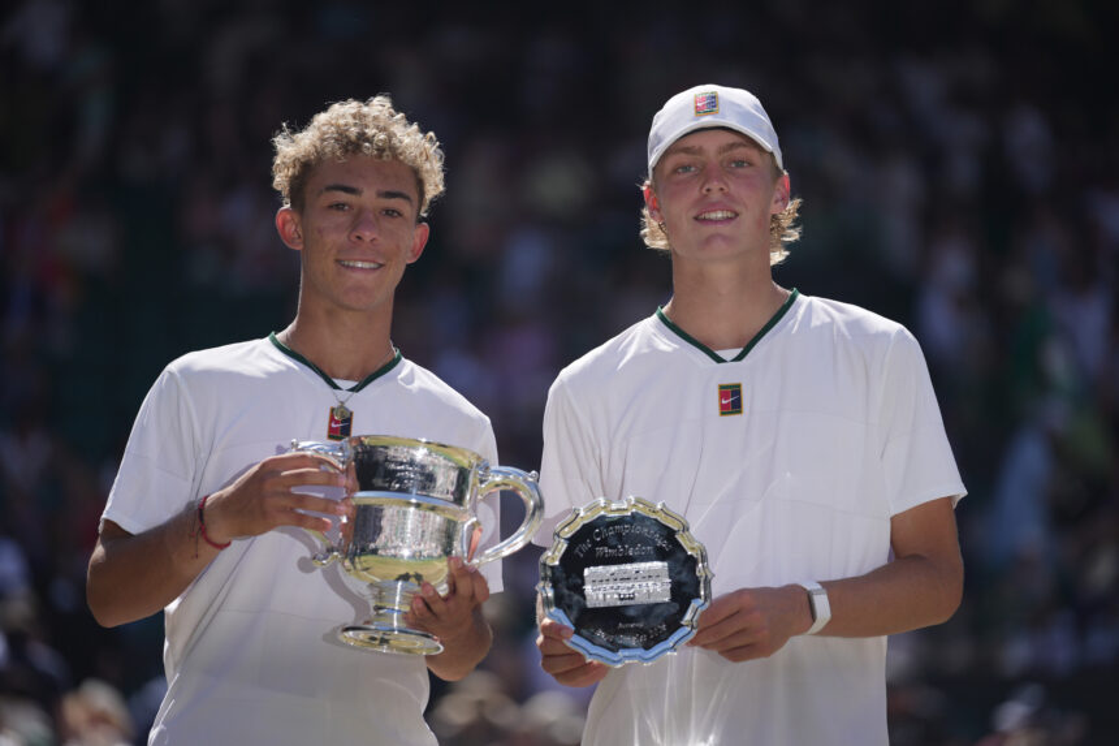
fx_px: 5718
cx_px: 560
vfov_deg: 7.5
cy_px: 373
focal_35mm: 184
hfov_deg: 11.2
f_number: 2.8
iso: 160
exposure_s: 1/2500
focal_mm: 184
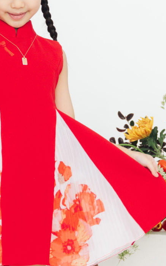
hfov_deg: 9.2
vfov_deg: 14.6
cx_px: 17
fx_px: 1028
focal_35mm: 142
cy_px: 40
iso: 400
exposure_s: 1/125
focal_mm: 38
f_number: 2.8
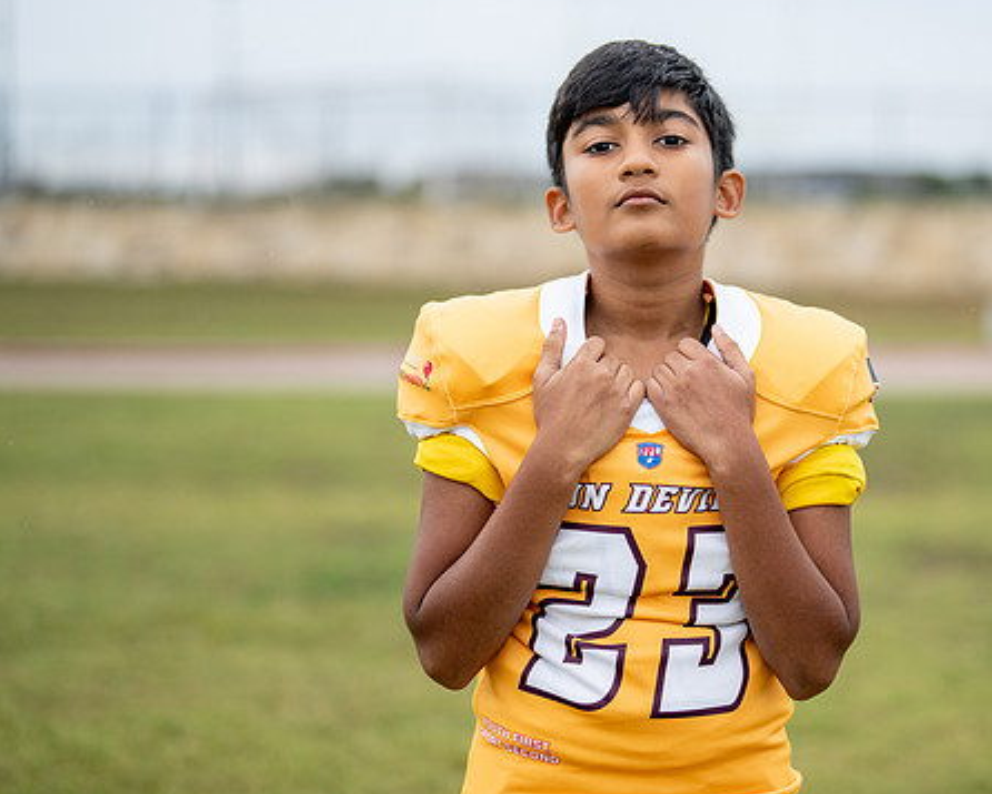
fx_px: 2202
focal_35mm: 75
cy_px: 386
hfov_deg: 25.2
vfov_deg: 20.4
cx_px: 664
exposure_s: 1/2000
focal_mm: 50
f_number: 1.2
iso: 320
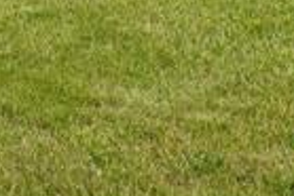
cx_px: -283
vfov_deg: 7.5
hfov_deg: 11.3
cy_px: -344
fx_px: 1354
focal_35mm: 166
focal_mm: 15
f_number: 8
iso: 100
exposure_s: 1/200
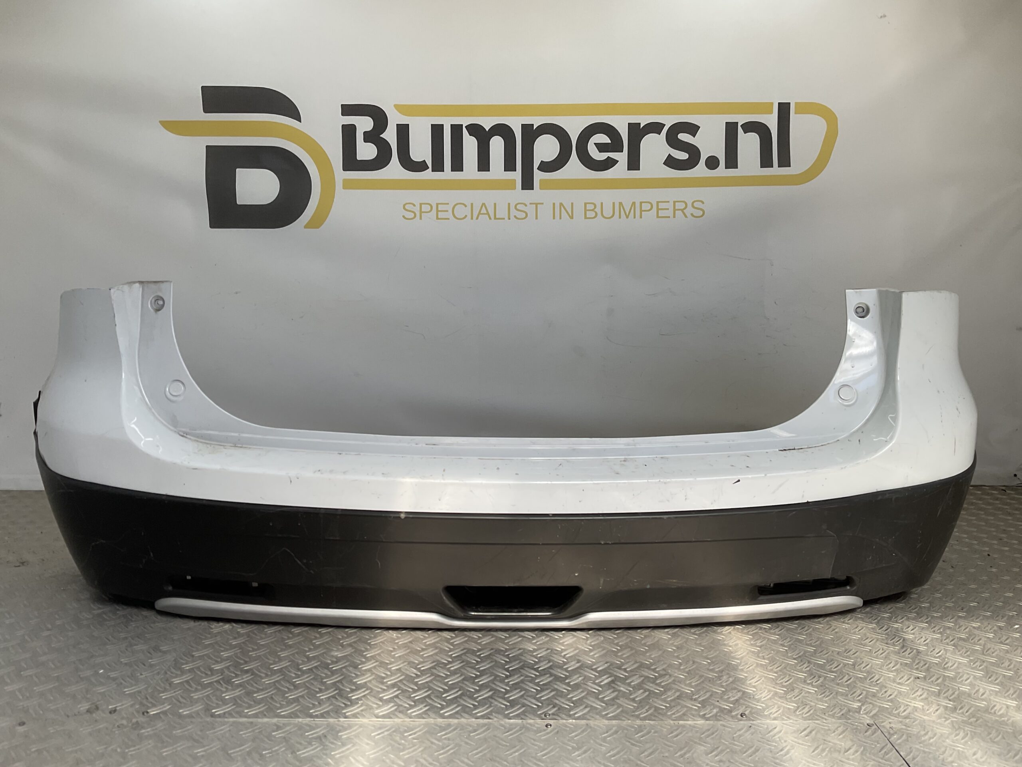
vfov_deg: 48.2
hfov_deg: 61.7
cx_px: 511
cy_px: 384
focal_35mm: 29
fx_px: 856
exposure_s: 1/465
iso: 16
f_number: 1.8
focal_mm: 3
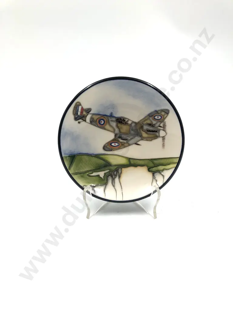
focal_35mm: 28
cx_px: 116
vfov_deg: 63.4
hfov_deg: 49.7
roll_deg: +3.2
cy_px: 156
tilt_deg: -20.8
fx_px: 251
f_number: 1.8
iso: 20
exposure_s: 1/322
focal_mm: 3.99
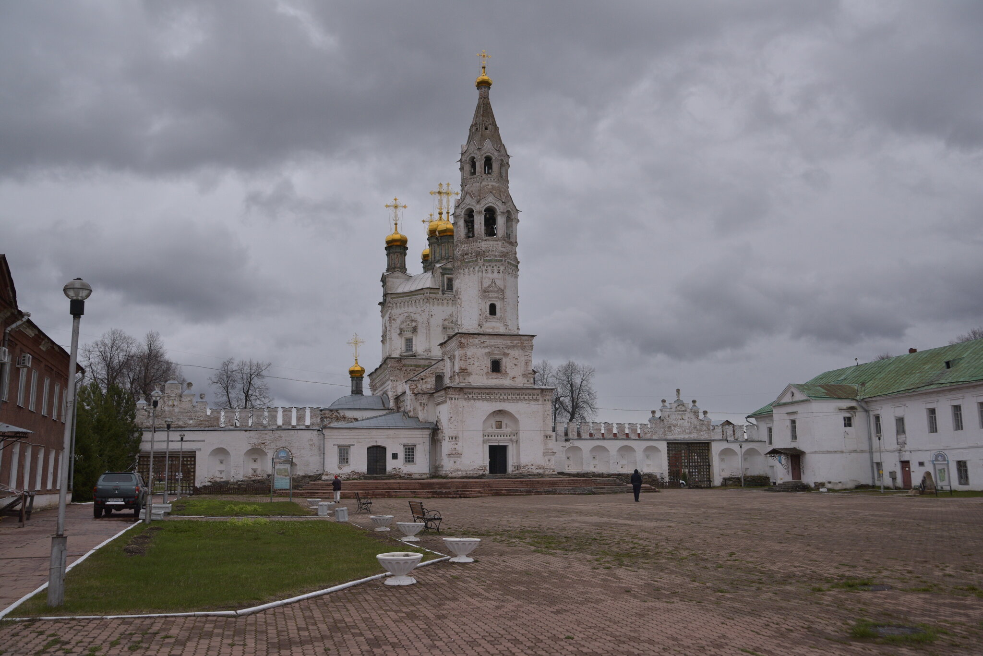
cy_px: 328
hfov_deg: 58.7
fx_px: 874
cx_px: 492
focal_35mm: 32
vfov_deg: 41.1
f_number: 6.3
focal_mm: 32
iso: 500
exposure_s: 1/3200
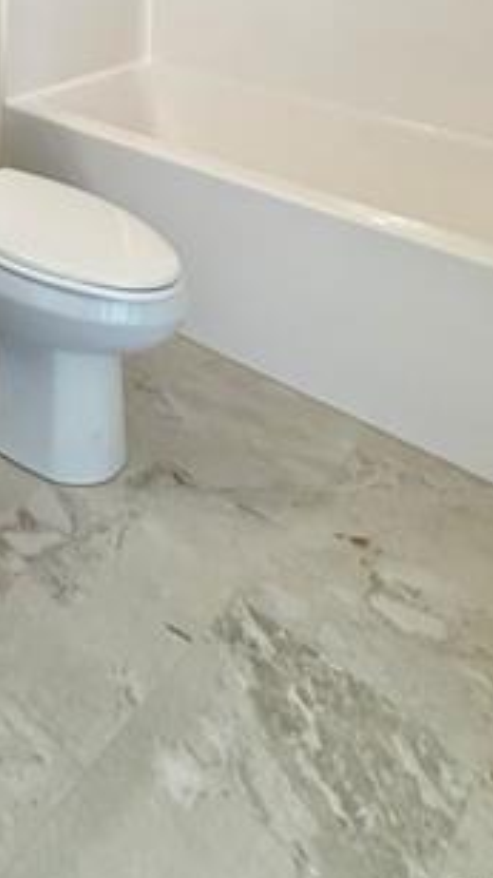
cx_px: -237
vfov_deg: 39.5
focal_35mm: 38
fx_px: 884
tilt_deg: -2.2
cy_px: -154
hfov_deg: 24.6
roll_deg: -1.1
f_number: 2.2
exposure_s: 1/60
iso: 250
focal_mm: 2.22
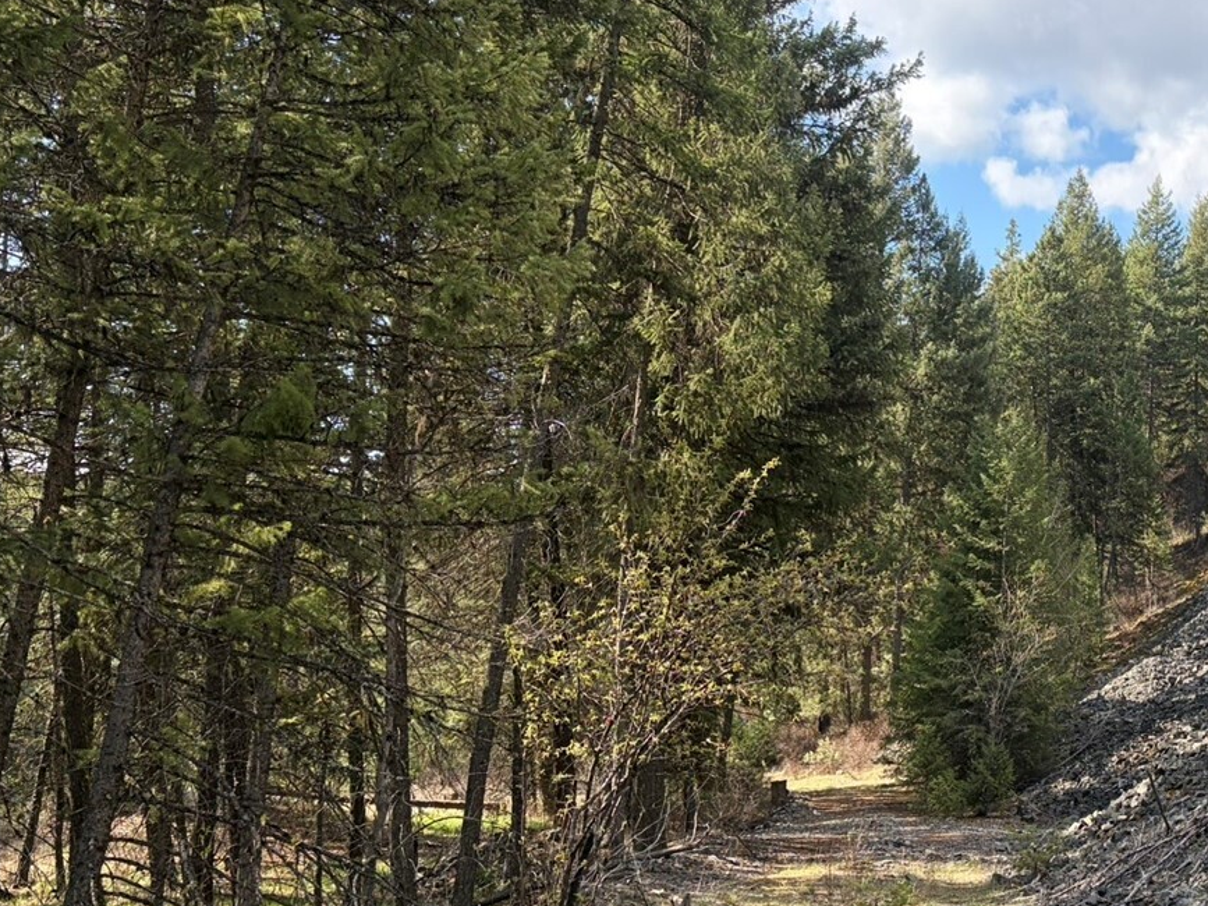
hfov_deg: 36.9
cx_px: 1108
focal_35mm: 48
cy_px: 403
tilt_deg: +6.3
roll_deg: -1.6
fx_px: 1675
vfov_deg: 30.2
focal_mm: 5.96
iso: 64
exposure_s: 1/1517
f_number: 1.6
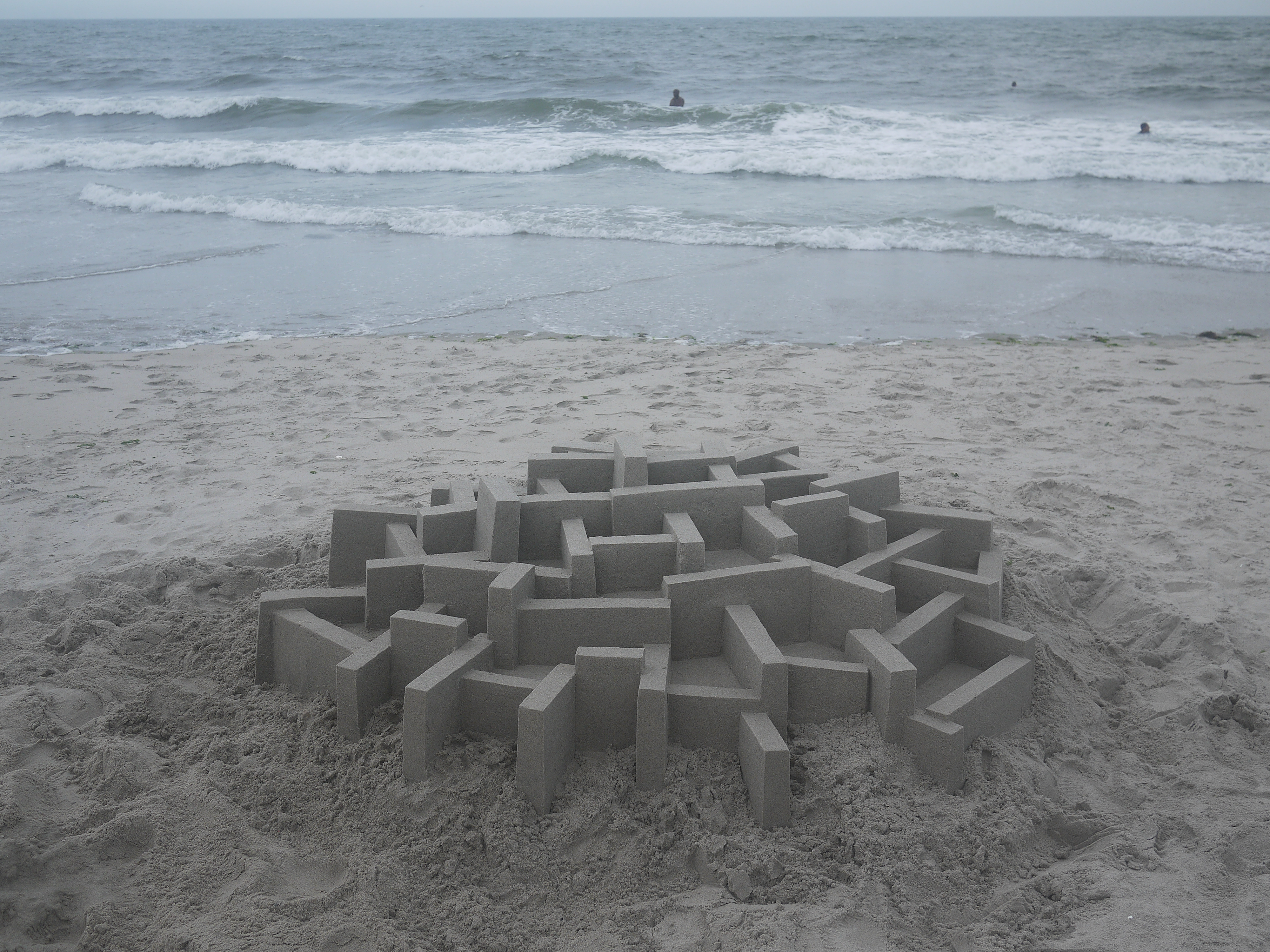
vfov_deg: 36.0
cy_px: 476
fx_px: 1468
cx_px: 635
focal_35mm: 40
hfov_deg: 46.8
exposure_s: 1/640
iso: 100
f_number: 4.5
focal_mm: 20
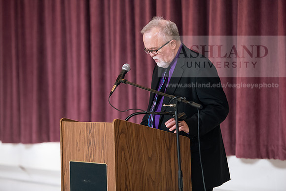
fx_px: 1073
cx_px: 143
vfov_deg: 10.2
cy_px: 96
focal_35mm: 135
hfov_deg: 15.2
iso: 2500
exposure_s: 1/160
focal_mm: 135
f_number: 3.2
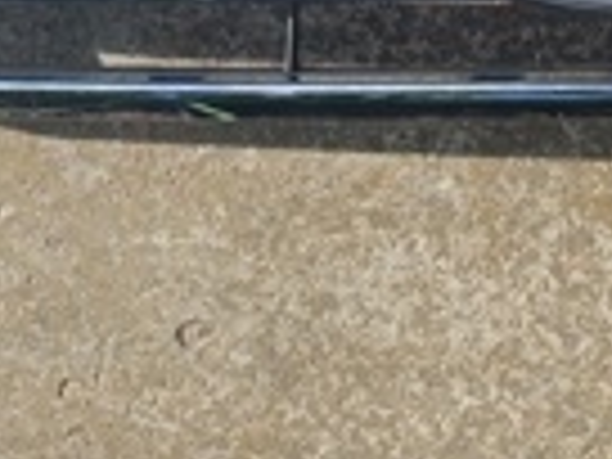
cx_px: 684
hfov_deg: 16.8
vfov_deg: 11.8
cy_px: -448
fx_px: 1998
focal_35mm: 113
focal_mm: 6.14
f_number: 1.65
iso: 50
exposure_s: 1/333
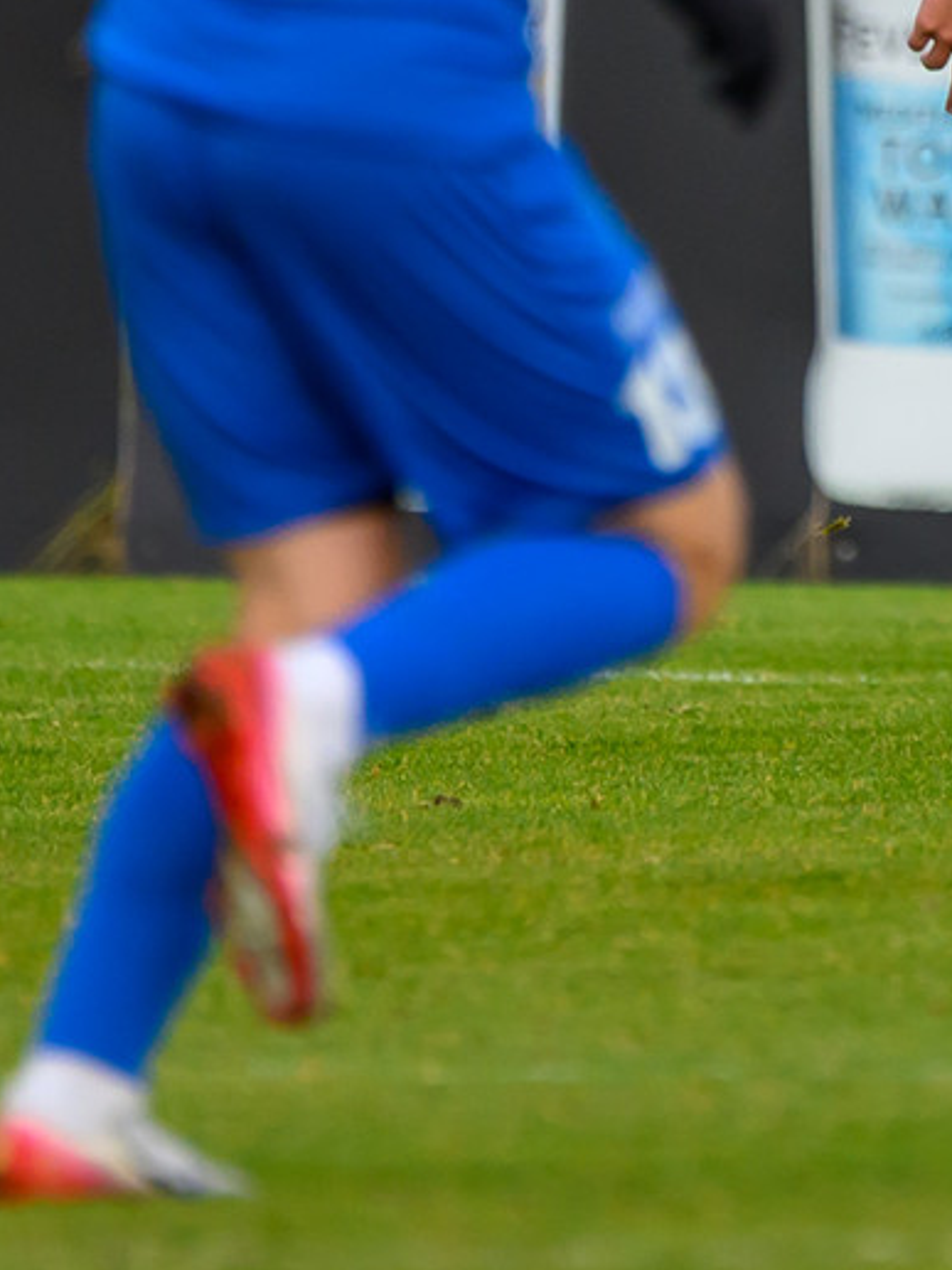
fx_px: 89802
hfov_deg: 0.6
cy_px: -77
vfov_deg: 0.8
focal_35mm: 2449
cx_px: 1135
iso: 900
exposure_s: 1/1000
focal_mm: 600
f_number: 6.3
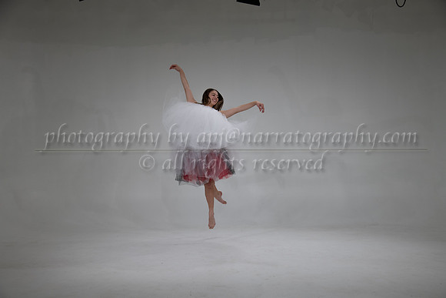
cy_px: 149
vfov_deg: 28.1
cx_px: 223
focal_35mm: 48
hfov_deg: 41.1
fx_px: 595
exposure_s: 1/500
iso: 400
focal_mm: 48
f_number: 5.6
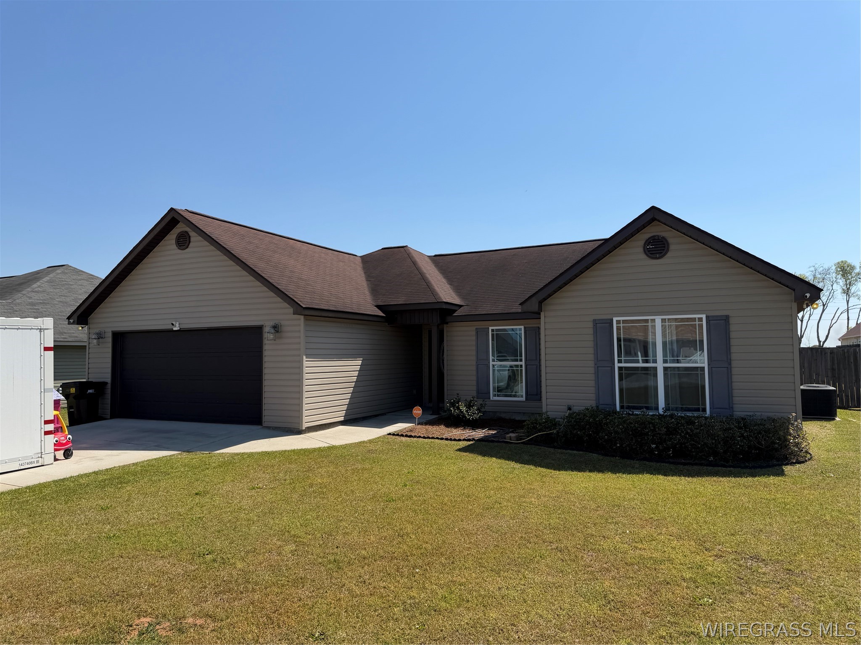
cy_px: 322
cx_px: 430
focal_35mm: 24
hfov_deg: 71.6
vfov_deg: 56.8
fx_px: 597
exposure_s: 1/5319
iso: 80
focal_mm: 6.76
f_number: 1.78
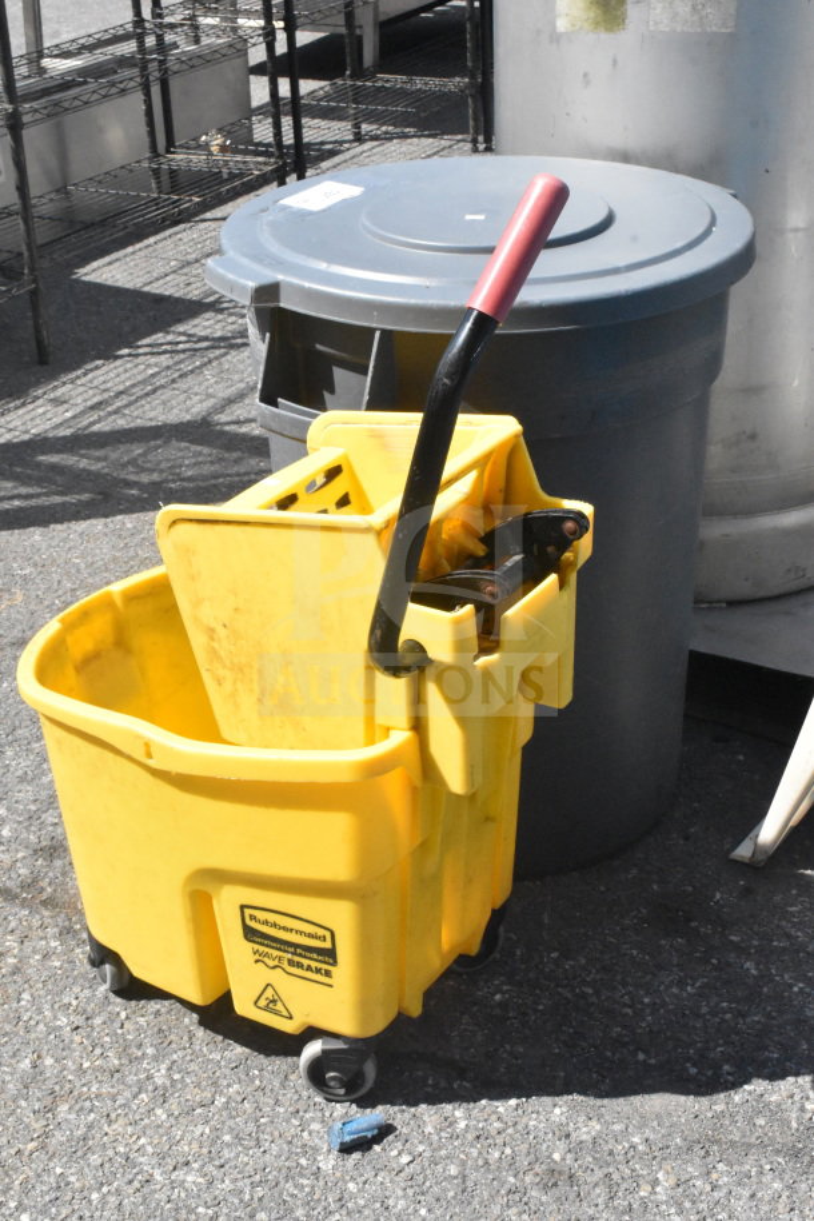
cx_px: 407
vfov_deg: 37.9
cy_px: 610
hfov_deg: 25.8
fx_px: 1780
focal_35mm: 52
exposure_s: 1/2000
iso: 6400
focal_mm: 35
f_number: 22
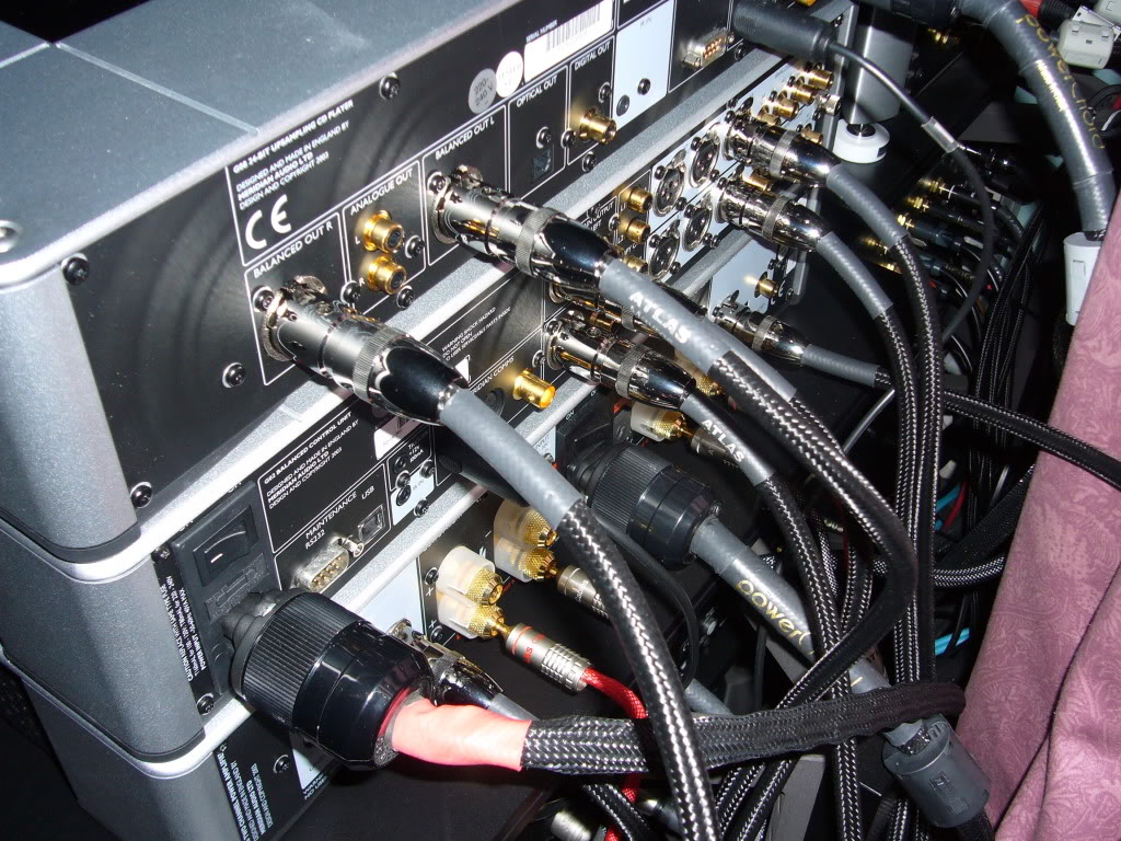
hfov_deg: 47.9
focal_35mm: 39
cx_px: 560
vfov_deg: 36.8
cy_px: 420
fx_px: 1263
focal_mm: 6.4
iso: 80
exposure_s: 1/30
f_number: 3.2
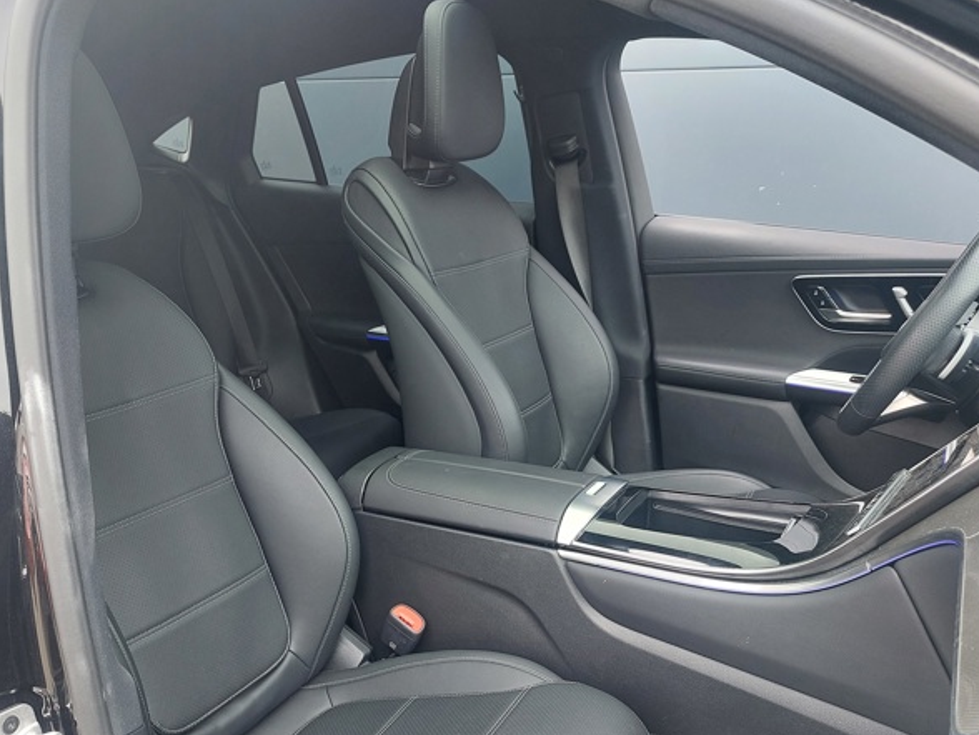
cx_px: 363
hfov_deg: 53.3
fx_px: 962
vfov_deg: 41.2
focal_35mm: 34
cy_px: 497
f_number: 1.8
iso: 80
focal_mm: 5.23
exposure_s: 1/50
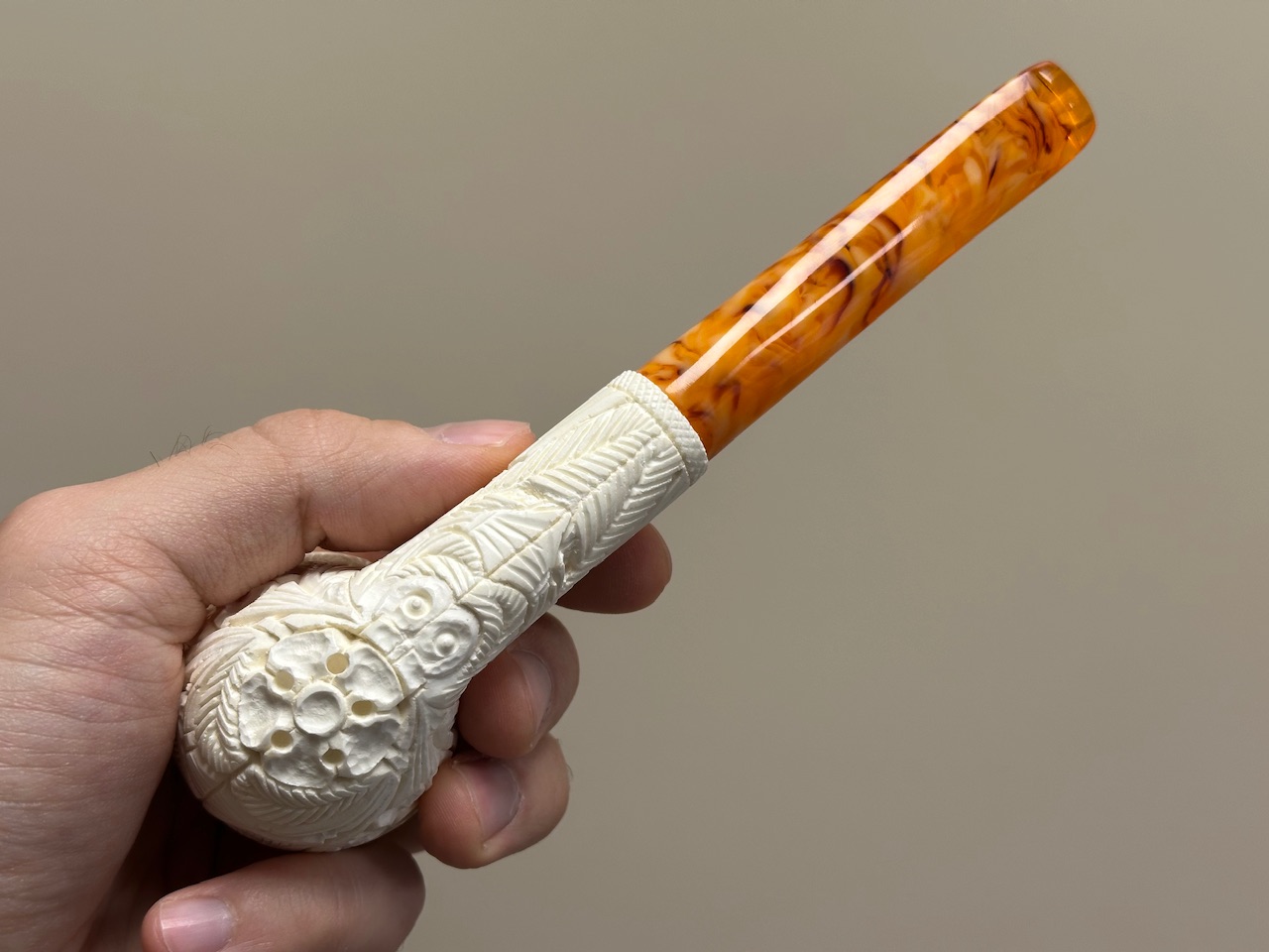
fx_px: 1760
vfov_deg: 30.3
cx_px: 634
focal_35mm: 48
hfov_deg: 39.7
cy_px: 476
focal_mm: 6.86
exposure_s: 1/100
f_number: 1.78
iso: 50
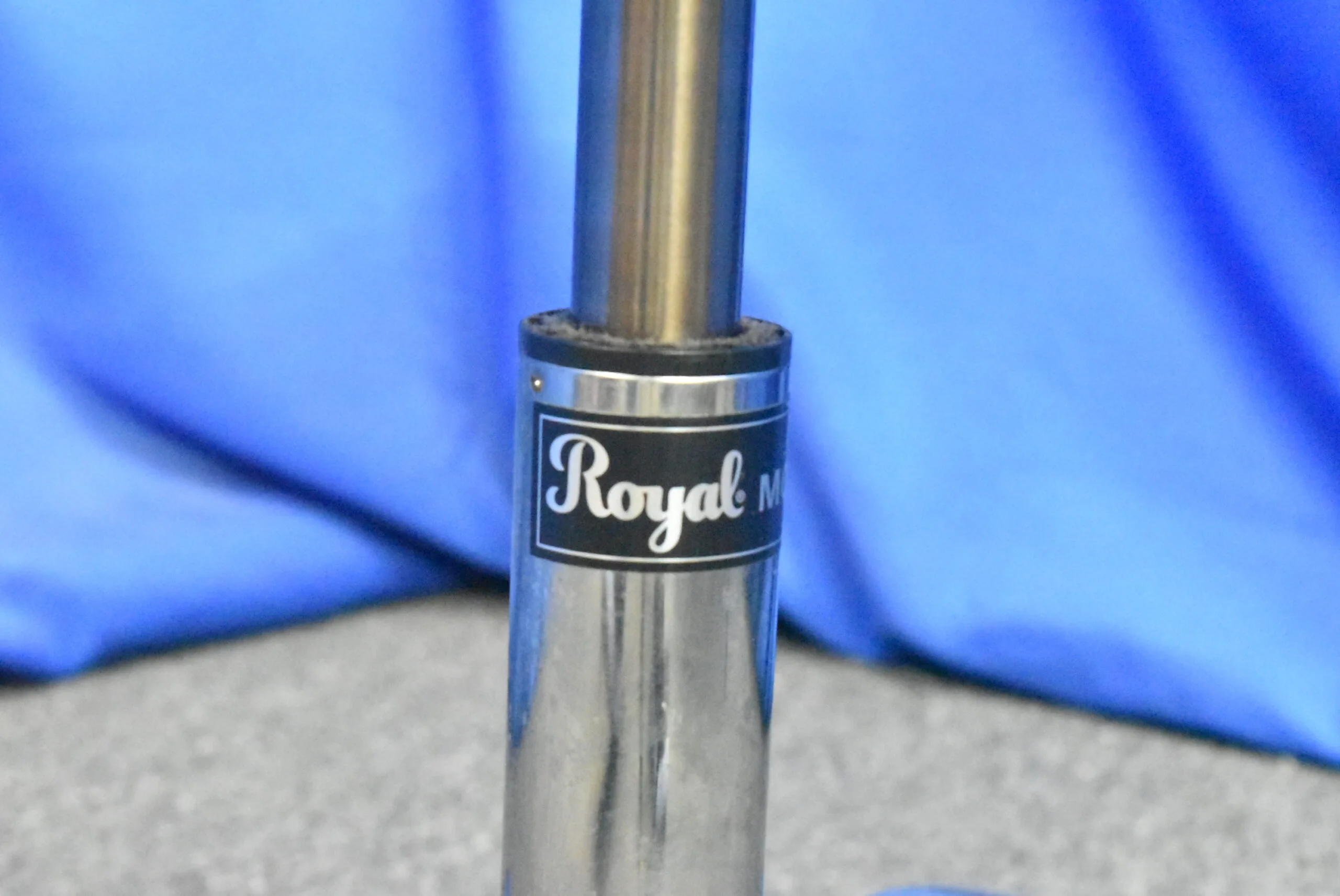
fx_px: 3073
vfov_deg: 16.6
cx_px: 670
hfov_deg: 24.6
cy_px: 448
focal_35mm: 82
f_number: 8
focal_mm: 55
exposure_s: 1/50
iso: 25600
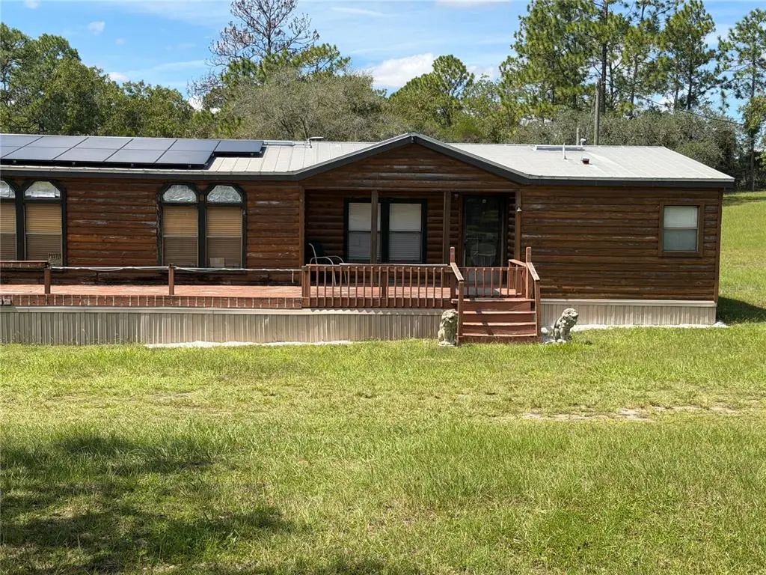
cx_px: 383
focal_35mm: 48
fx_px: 1062
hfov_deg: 39.7
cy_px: 288
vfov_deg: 30.3
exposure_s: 1/3534
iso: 64
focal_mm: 6.76
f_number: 1.78
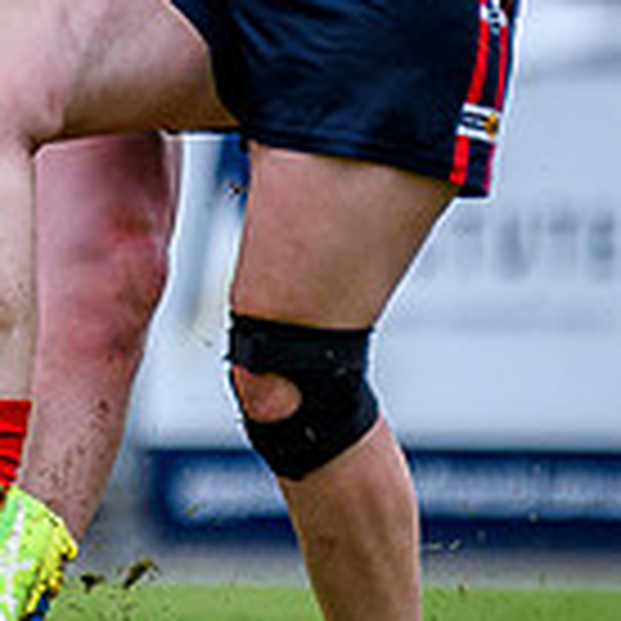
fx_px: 42541
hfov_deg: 0.8
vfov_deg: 0.8
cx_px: 58
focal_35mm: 2096
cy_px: -284
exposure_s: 1/1600
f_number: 2.8
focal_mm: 200
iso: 360
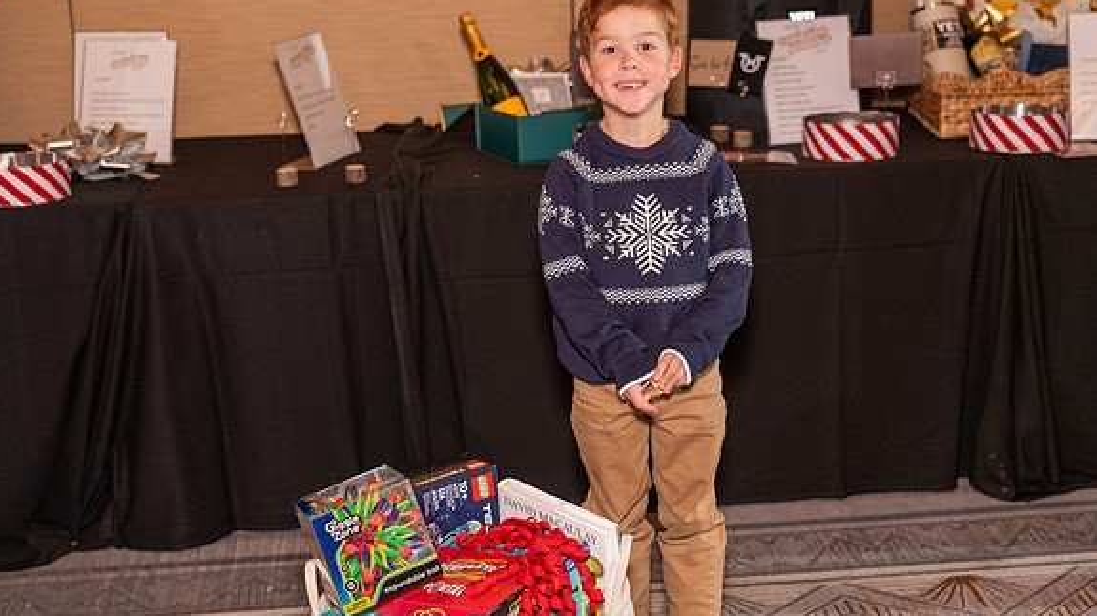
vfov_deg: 21.8
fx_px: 1599
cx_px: 546
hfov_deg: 37.9
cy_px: 287
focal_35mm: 55
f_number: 4
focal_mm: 52
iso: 3200
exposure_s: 1/60
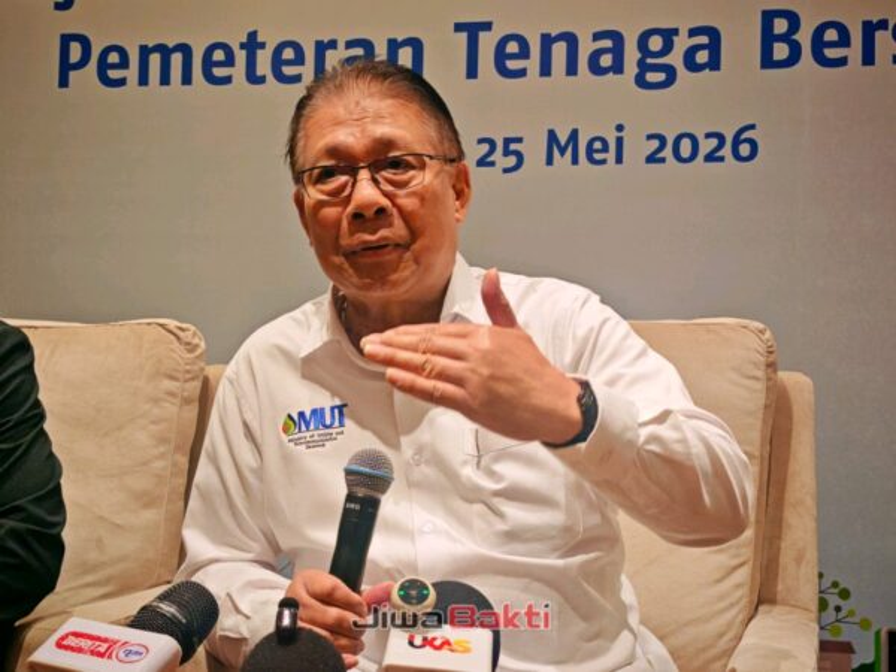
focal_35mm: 60
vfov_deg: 24.4
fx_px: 1553
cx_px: 448
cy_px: 336
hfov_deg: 32.2
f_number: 2
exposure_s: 1/100
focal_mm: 6.83
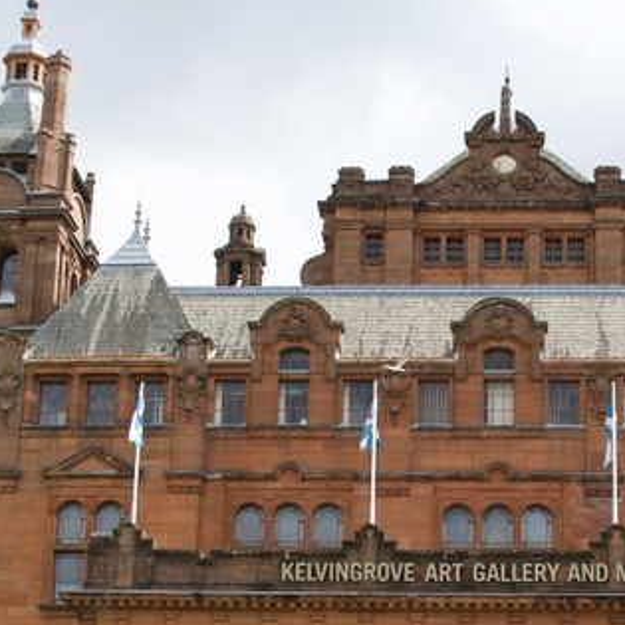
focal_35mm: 79
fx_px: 1614
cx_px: 401
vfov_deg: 21.3
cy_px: 584
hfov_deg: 21.9
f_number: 6.3
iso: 100
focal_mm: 18
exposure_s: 1/160
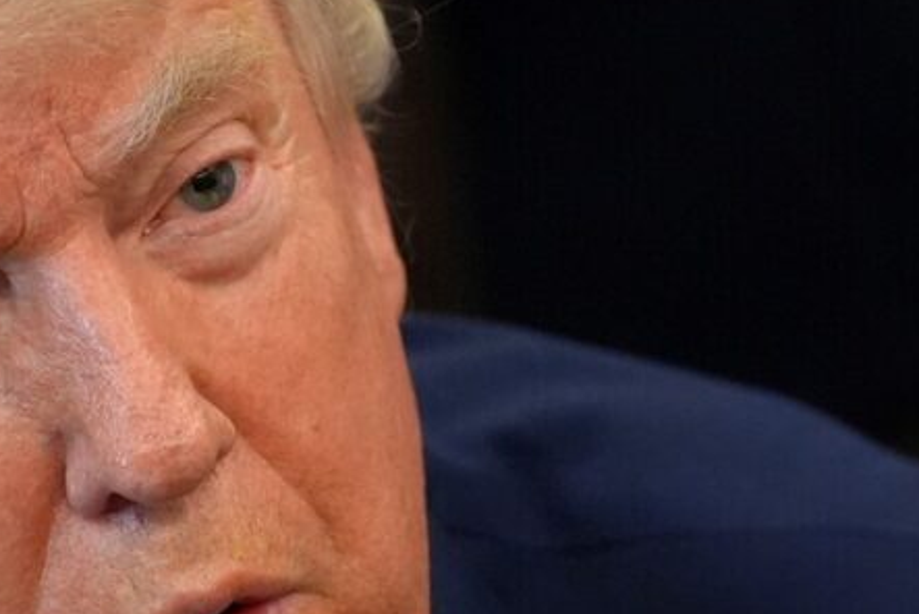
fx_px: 20767
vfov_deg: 1.7
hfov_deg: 2.5
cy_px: 371
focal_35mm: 813
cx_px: 83
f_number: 3.5
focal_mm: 200
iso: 4000
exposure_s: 1/250
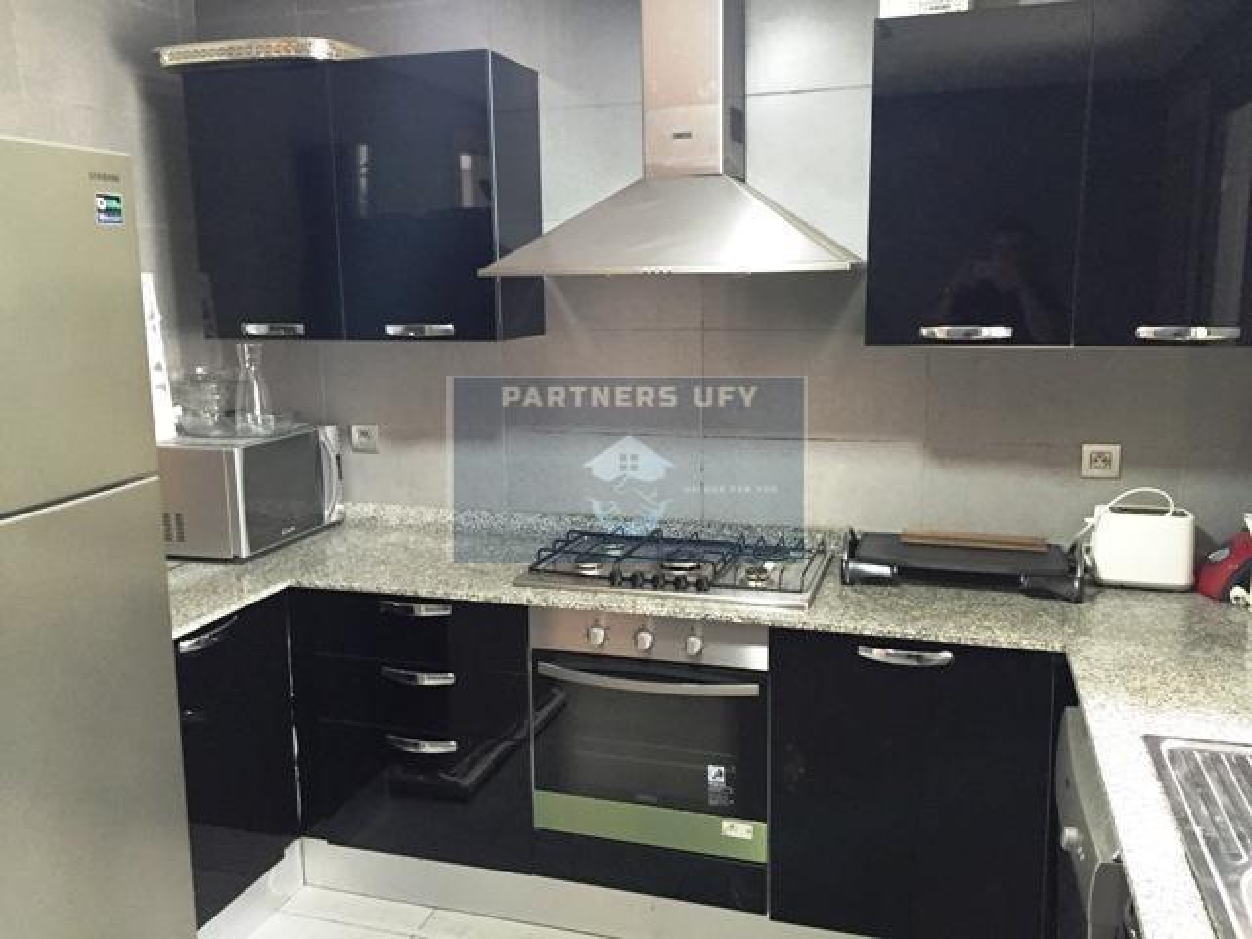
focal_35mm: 29
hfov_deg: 61.7
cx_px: 626
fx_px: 1049
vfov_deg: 48.2
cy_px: 470
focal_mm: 4.15
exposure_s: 1/17
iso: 250
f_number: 2.2
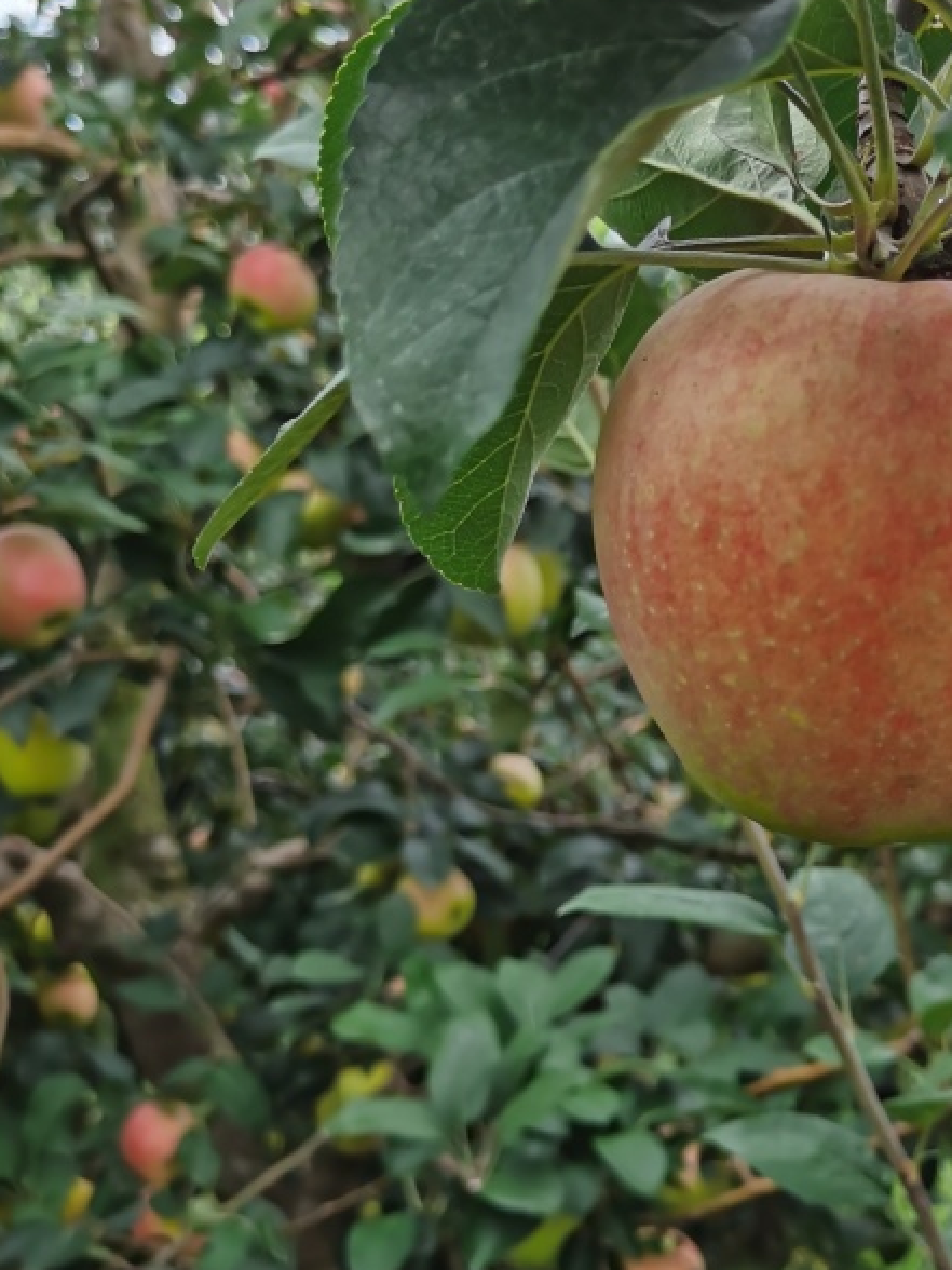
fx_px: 1797
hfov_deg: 28.8
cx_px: 807
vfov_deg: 38.9
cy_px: 671
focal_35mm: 49
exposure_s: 1/99.9
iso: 64
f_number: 1.8
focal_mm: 5.58
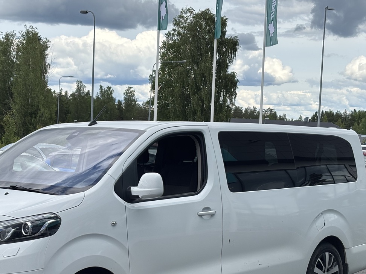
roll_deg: -1.6
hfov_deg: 25.3
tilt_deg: -3.2
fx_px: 814
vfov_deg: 19.1
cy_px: 173
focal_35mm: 77
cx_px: 139
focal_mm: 5.96
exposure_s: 1/1876
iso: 32
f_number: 1.6
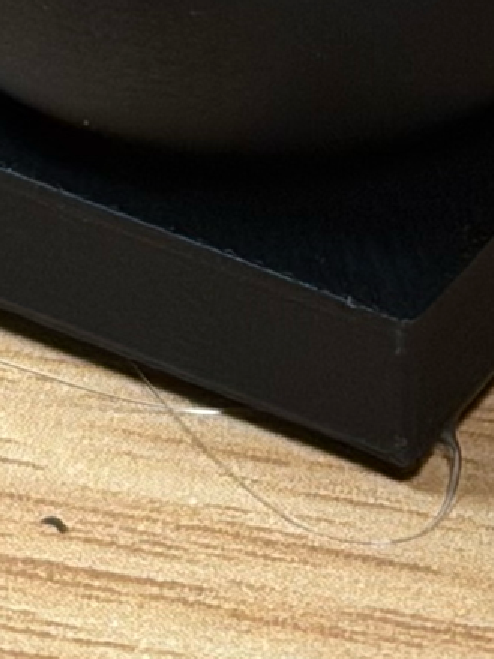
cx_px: 314
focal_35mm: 175
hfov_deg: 8.5
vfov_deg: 10.8
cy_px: -422
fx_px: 3331
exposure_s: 1/99
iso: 100
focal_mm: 6.76
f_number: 1.78
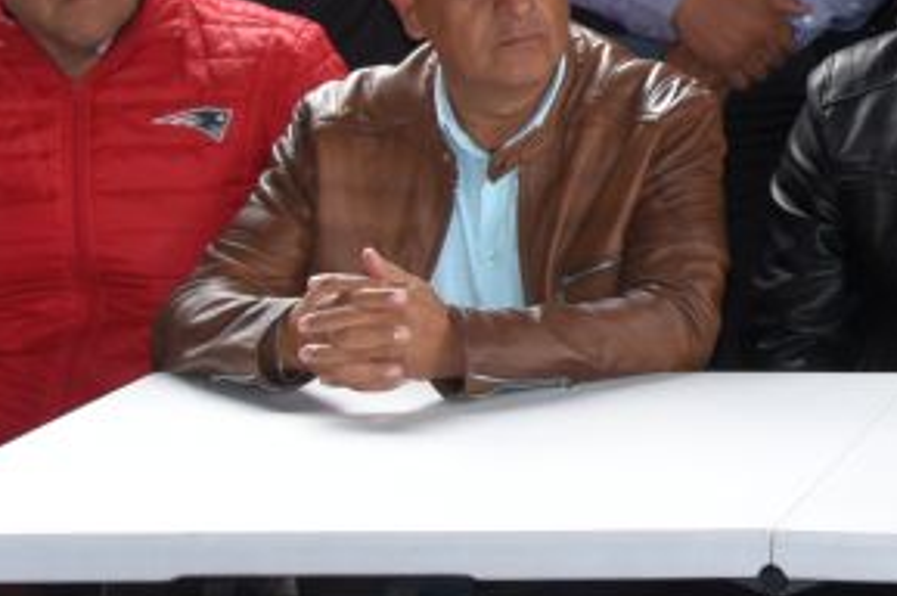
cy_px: -90
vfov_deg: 9.5
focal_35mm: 142
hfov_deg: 13.0
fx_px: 3534
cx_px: 1661
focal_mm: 32
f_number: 5.6
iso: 800
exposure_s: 1/80
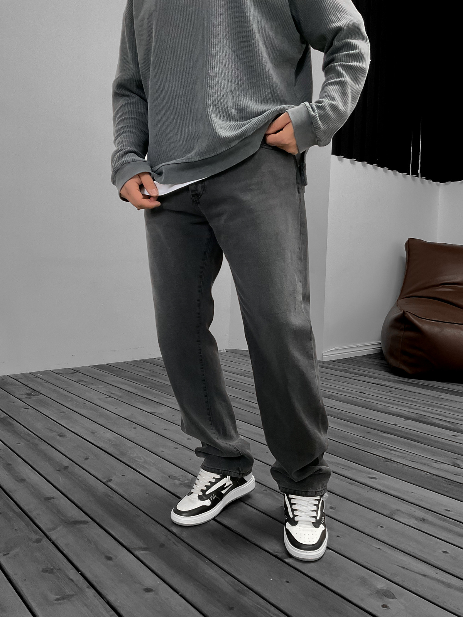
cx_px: 232
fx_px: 517
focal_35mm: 29
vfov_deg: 61.7
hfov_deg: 48.2
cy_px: 308
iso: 125
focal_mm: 3
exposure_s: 1/60
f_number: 1.8
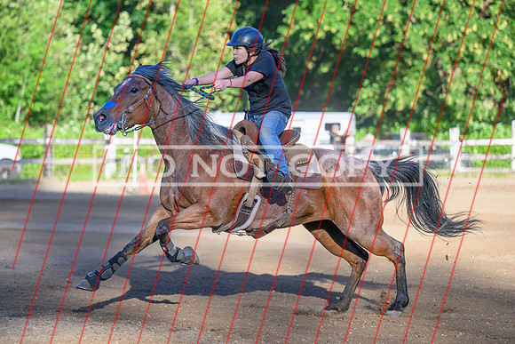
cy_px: 160
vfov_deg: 10.0
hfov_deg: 14.9
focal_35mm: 137
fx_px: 1964
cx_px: 245
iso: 250
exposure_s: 1/2500
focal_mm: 115
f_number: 2.8
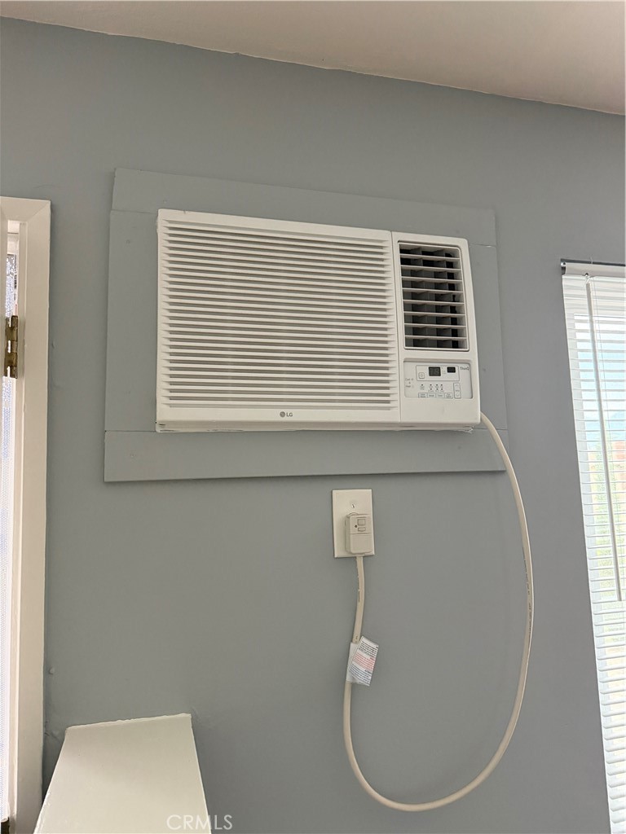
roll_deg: +1.6
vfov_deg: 71.6
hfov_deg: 56.8
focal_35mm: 24
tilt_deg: +6.5
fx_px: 579
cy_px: 417
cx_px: 313
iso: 800
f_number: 1.78
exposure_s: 1/49
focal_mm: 6.76
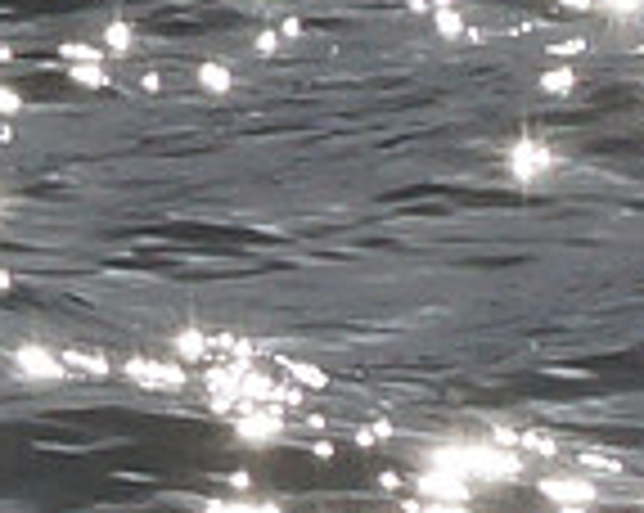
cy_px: 158
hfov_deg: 2.3
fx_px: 16331
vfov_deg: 1.8
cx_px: 284
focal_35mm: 858
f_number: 13
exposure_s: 1/2500
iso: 100
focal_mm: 150
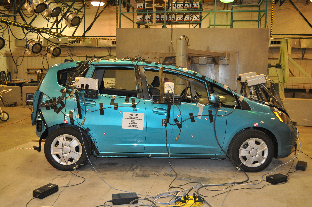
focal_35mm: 33
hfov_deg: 57.3
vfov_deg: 39.9
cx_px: 156
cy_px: 104
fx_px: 286
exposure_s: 1/60
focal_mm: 22
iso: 800
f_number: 4
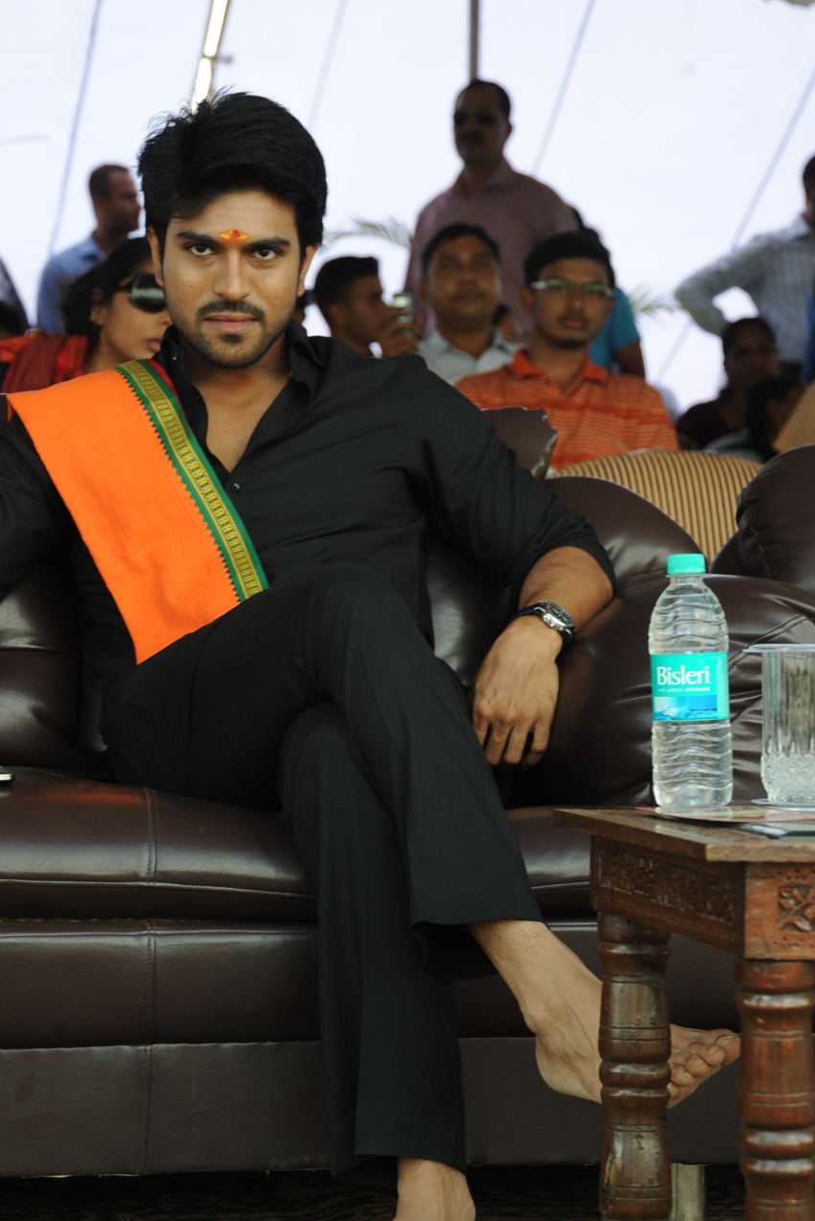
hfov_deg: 11.0
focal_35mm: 125
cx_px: 326
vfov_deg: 16.4
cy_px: 711
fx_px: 4243
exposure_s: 1/125
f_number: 7.1
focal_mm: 100
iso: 500
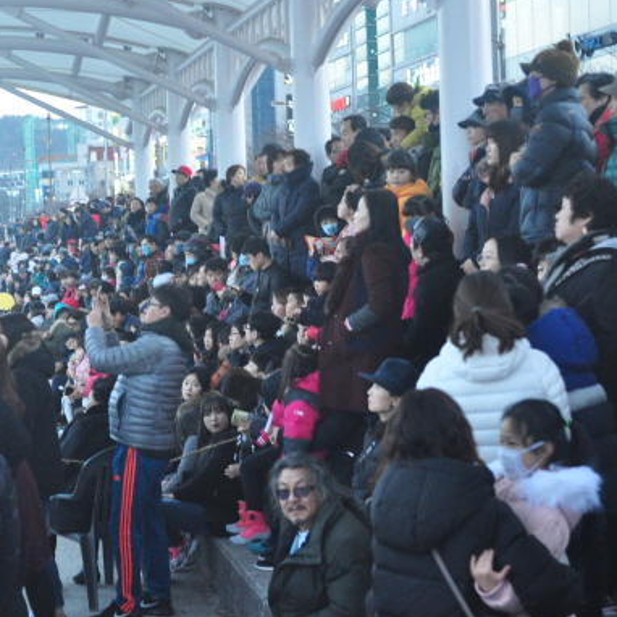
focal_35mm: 75
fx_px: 1507
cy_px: 283
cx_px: 155
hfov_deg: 22.9
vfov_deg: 23.1
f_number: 3.5
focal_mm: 35
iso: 1600
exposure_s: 1/60
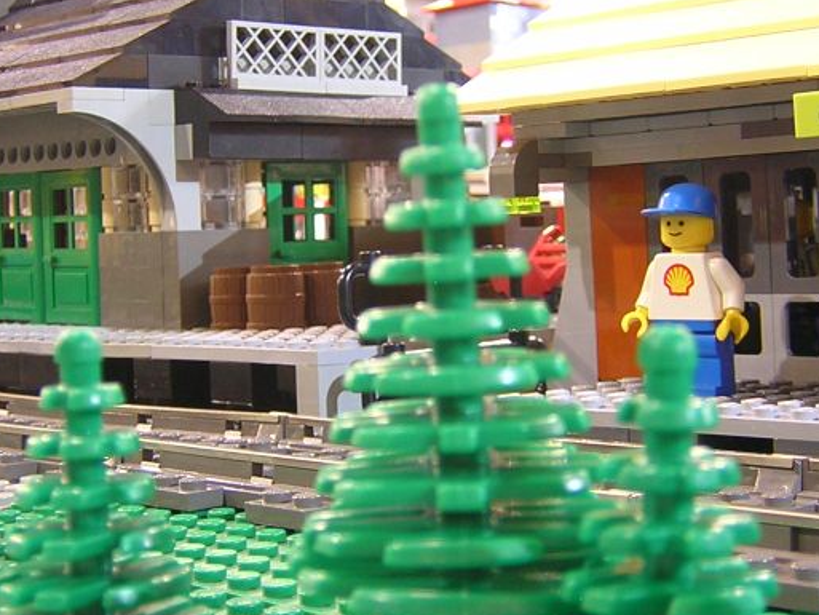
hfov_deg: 29.0
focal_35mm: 67
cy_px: 211
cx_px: 394
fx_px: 1586
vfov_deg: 21.9
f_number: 2.8
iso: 166
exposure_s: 1/3.2
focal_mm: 5.6
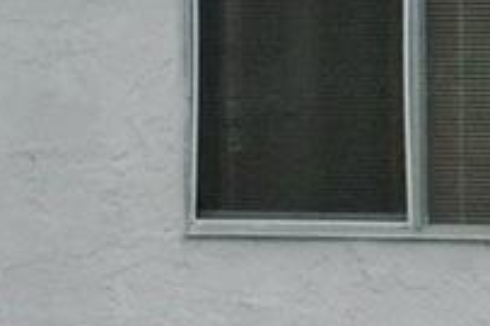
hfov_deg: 7.2
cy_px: 70
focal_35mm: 268
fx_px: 3645
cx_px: -705
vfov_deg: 5.1
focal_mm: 22.9
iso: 1600
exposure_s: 1/2500
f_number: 8
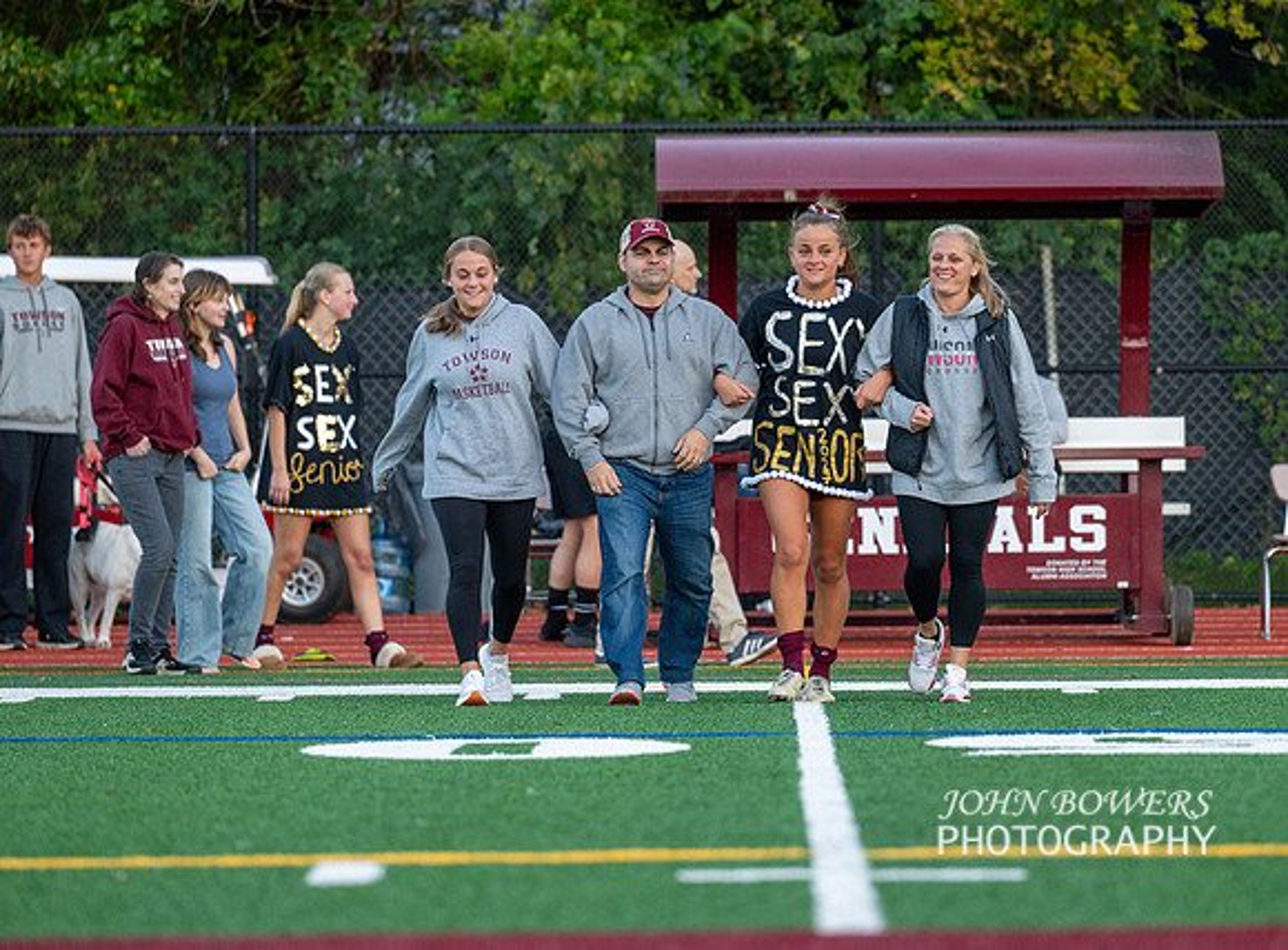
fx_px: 9518
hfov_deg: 7.7
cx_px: 772
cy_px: 389
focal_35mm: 257
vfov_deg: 5.7
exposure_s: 1/1000
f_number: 3.5
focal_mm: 200
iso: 1100
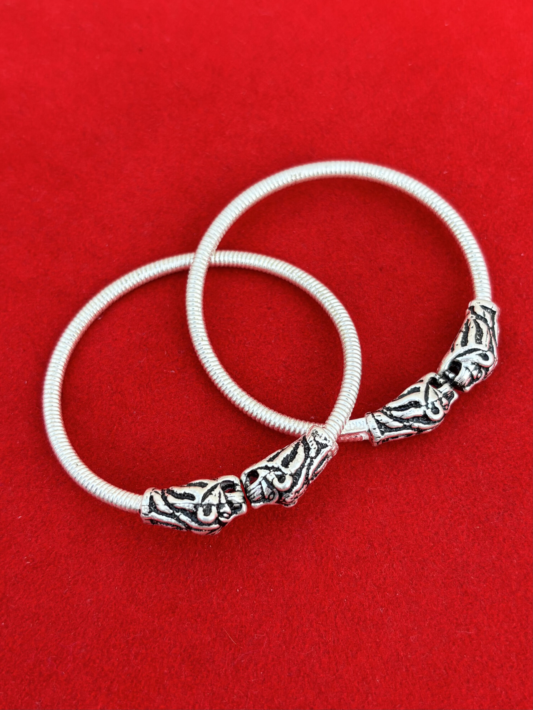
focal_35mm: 26
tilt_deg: -66.0
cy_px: 355
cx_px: 266
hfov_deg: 53.1
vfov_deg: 67.3
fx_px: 534
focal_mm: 5.96
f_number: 1.6
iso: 100
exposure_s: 1/121
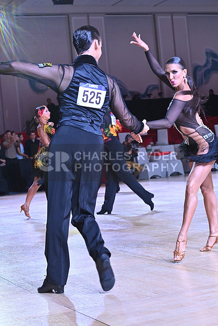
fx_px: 708
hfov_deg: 17.5
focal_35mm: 78
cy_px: 163
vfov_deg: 26.0
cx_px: 109
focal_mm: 78
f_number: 6.3
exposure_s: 1/400
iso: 4000
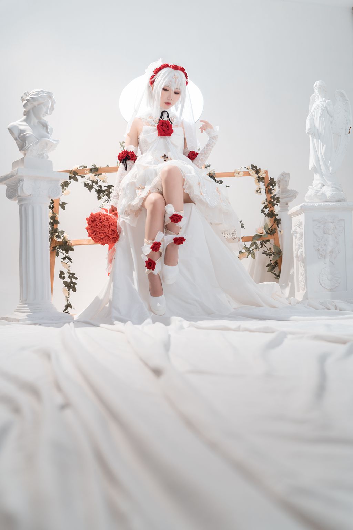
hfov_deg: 33.4
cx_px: 176
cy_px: 265
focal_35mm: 40
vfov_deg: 48.5
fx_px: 588
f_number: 2.8
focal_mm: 40
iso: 200
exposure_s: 1/80
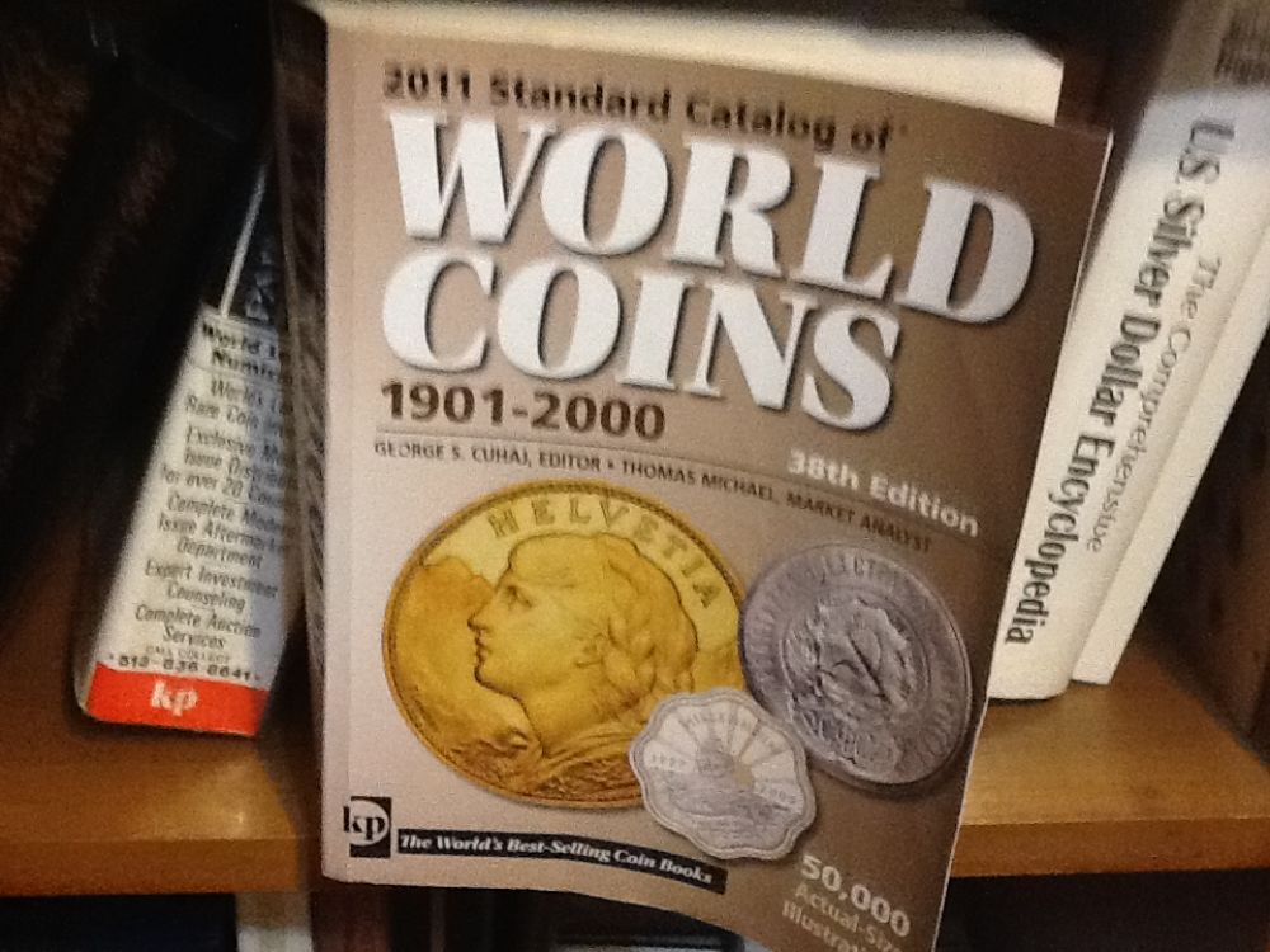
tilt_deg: -24.3
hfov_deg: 42.9
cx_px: 635
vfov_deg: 32.9
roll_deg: -3.2
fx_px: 1614
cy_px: 476
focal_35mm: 44
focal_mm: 2.03
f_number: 2.4
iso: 250
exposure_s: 1/30
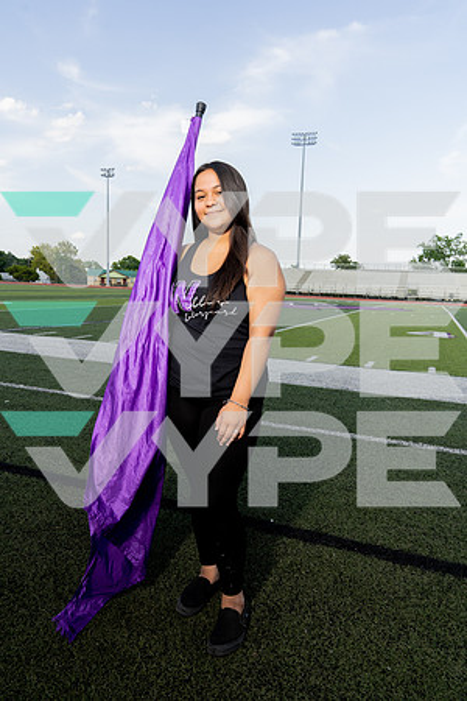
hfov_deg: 51.3
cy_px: 350
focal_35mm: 25
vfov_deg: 71.5
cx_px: 234
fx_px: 486
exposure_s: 1/250
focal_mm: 25
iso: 320
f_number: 7.1
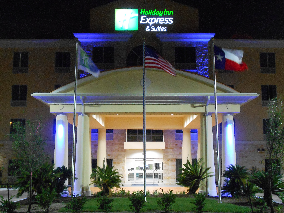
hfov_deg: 38.9
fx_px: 402
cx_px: 142
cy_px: 106
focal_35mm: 49
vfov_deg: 29.7
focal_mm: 8.8
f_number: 4.8
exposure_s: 1/6
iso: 800
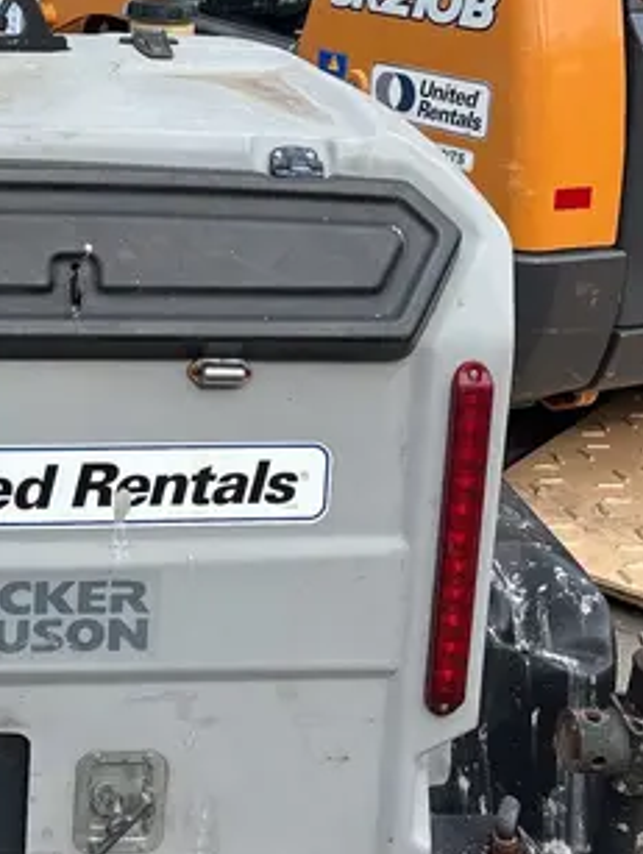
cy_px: 121
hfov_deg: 22.9
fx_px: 1532
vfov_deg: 30.1
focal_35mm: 62
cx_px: 28
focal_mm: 5.96
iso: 50
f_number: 1.6
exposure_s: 1/1845
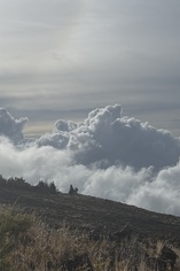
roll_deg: +2.0
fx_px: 413
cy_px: 126
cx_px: 96
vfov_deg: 36.3
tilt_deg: +2.0
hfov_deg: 24.6
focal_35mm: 55
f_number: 1.78
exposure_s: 1/22727
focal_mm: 6.76
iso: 64
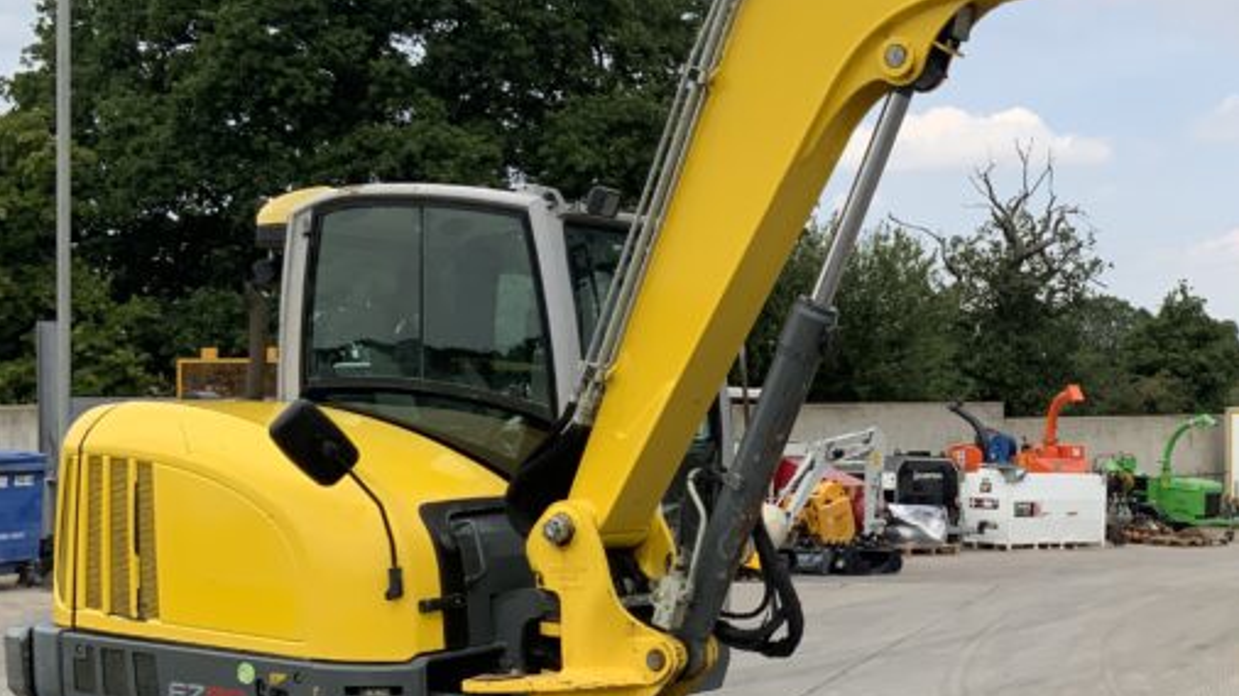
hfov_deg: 31.9
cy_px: 412
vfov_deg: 18.8
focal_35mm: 64
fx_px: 2102
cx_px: 999
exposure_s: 1/1311
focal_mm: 3
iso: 16
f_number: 1.8
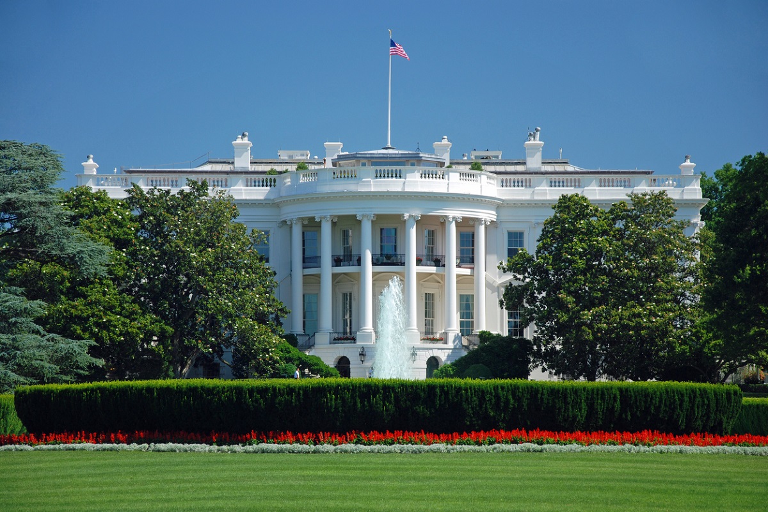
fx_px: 2944
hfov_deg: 14.9
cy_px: 256
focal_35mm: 138
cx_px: 384
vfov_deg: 9.9
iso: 100
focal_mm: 92
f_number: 5.6
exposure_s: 1/125
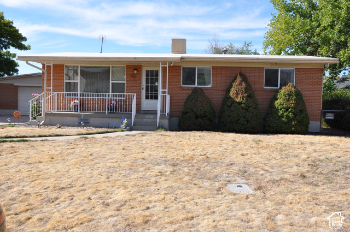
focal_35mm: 33
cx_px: 175
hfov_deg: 57.3
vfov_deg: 39.9
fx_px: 320
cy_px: 116
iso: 200
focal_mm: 22
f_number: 9
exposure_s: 1/320
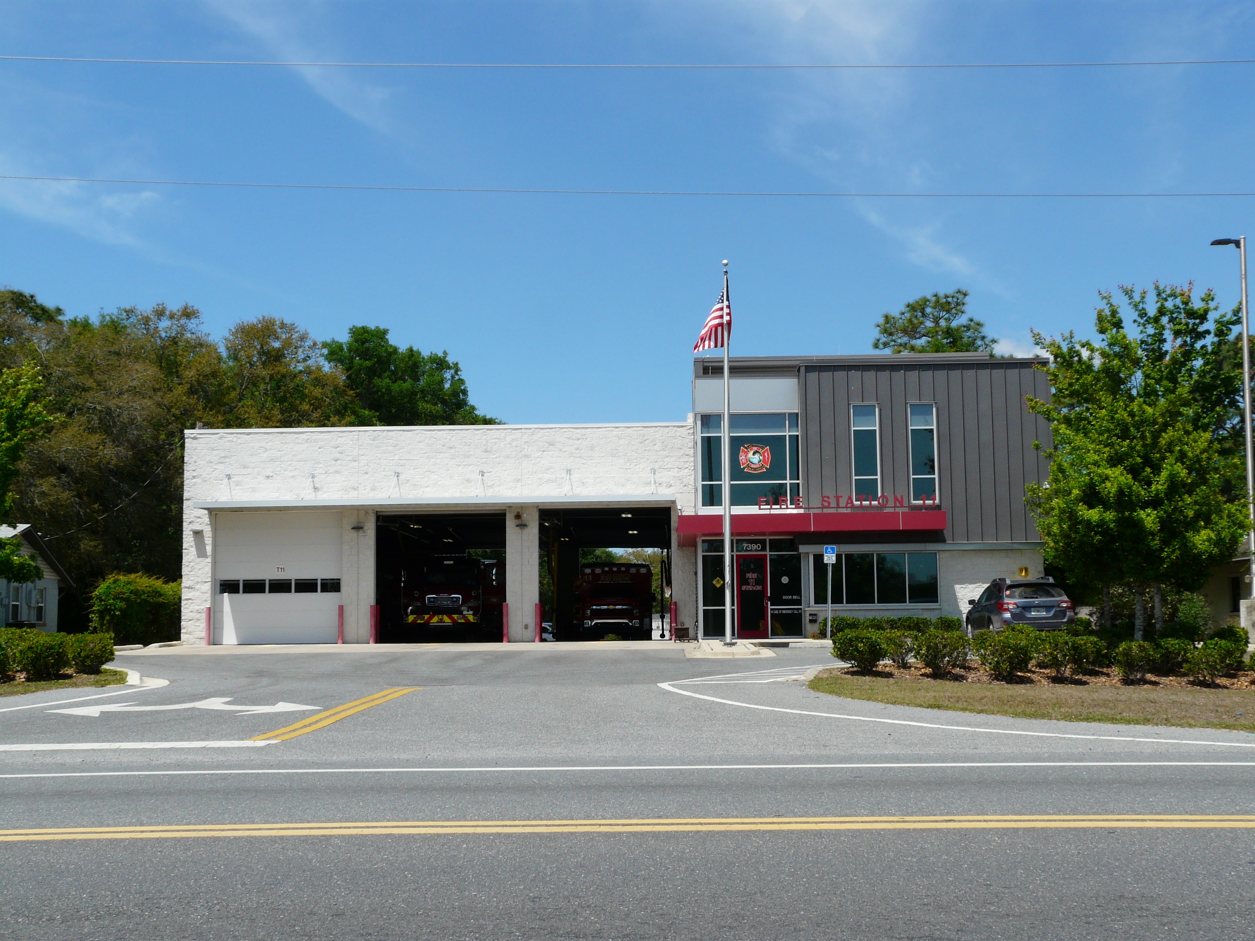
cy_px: 470
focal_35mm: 44
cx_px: 628
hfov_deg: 42.9
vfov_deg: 32.9
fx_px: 1595
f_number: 6.3
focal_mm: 7.2
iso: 100
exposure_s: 1/500
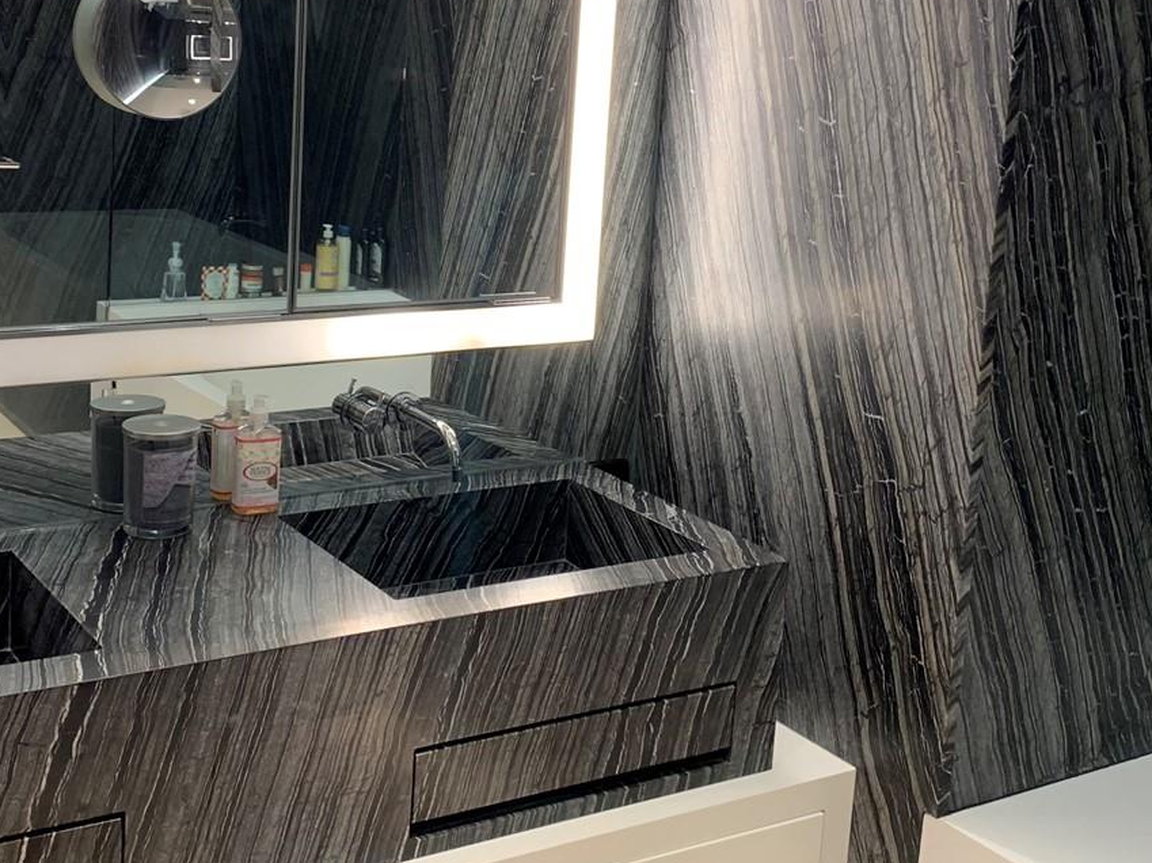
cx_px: 514
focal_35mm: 49
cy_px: 273
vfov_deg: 29.4
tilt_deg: -9.1
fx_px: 1630
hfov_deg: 38.9
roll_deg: -1.6
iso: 125
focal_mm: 4.25
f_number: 1.8
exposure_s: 1/60
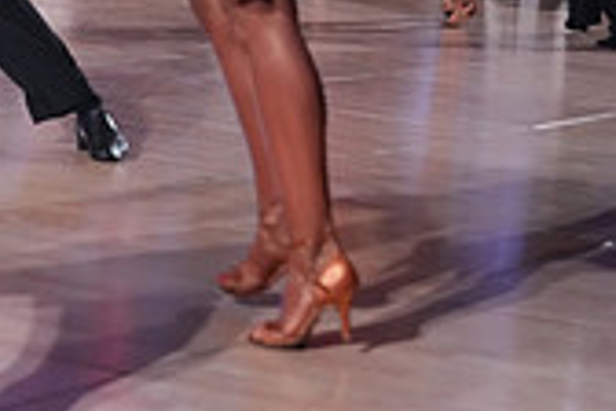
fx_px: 2241
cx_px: 37
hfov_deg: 15.4
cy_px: -233
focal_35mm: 131
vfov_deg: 10.1
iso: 3200
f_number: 4
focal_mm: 38
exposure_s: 1/500
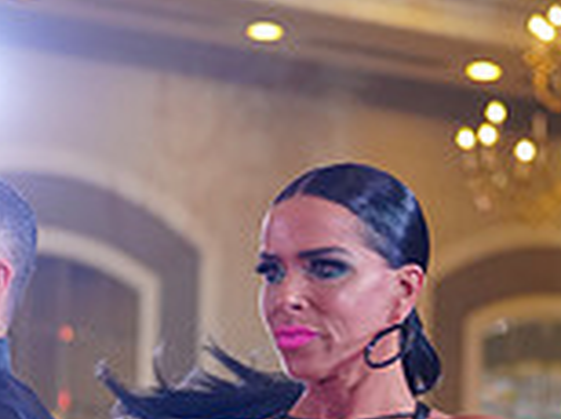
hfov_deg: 7.8
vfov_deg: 5.7
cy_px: 878
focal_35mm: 254
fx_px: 4110
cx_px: 158
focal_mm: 70
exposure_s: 1/200
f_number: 3.2
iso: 1000
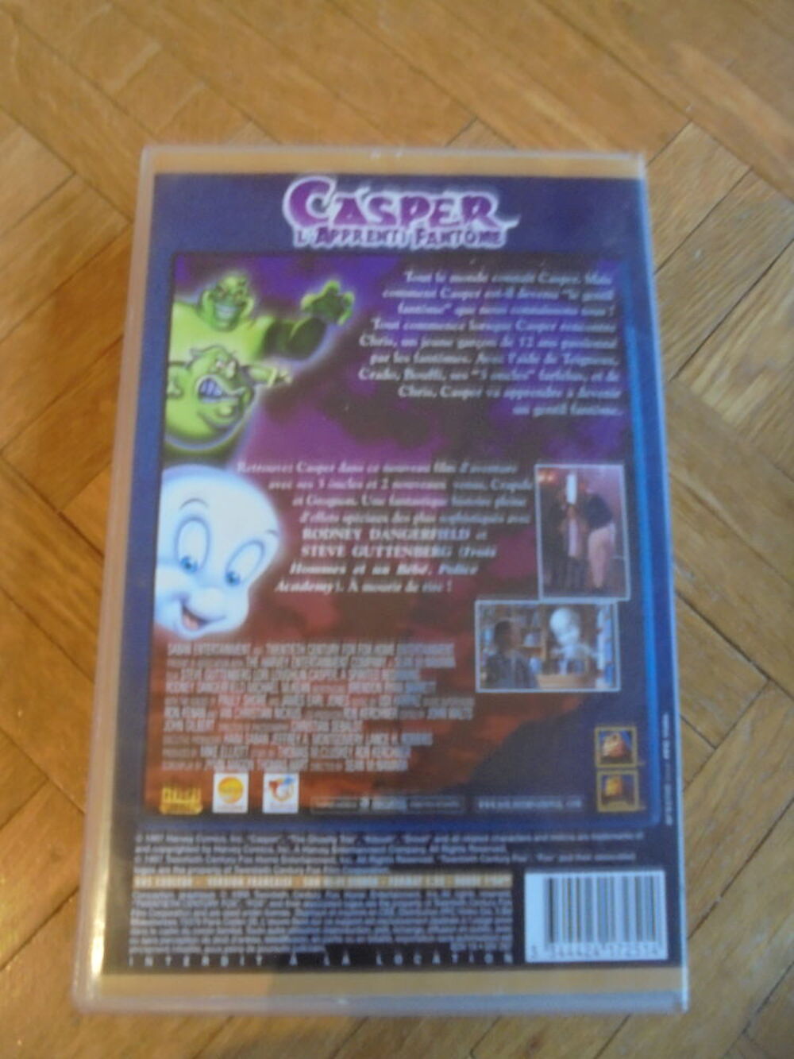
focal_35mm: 26
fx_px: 795
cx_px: 397
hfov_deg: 53.1
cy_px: 530
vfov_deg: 67.3
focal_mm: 4.6
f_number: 3.5
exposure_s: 1/5
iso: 400
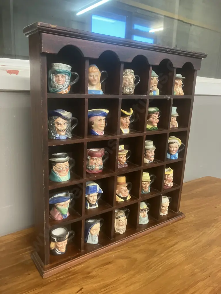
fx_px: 238
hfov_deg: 49.7
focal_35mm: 28
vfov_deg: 63.4
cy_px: 147
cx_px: 110
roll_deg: -2.5
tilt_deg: -12.0
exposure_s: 1/33
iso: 320
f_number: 1.8
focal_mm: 3.99
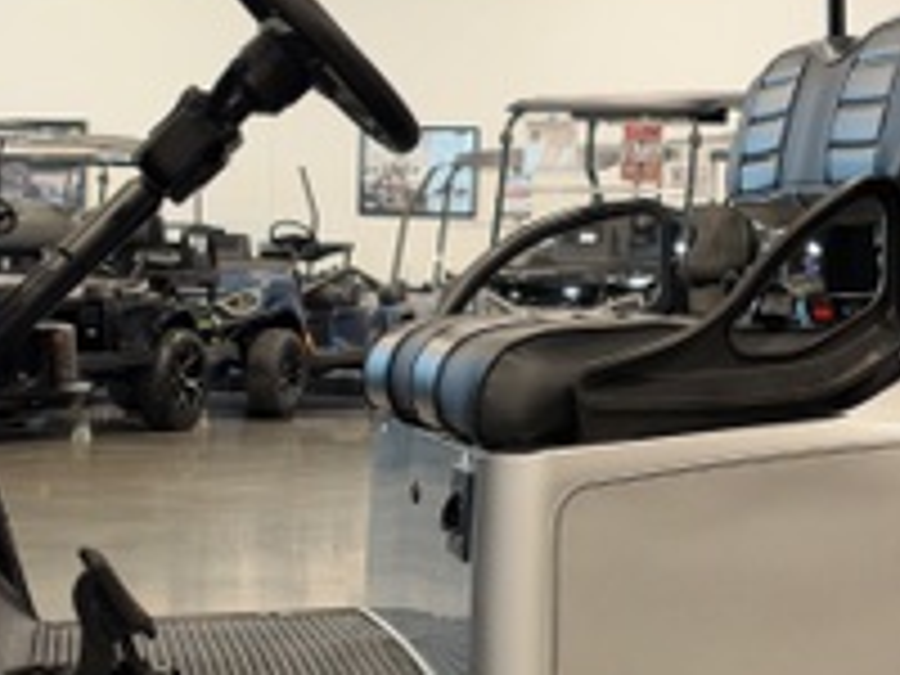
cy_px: 220
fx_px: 2496
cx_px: 572
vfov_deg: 15.4
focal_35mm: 96
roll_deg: -1.1
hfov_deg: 20.4
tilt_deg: +1.6
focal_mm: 6.93
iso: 200
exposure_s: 1/120
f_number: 1.48
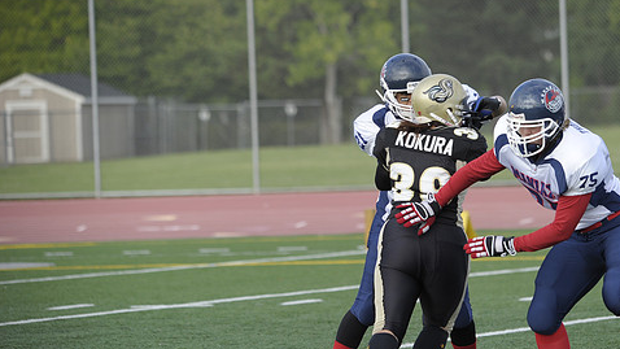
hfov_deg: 6.3
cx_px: 372
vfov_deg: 3.5
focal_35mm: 343
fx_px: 5640
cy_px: 201
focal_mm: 270
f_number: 5.6
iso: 720
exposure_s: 1/1000
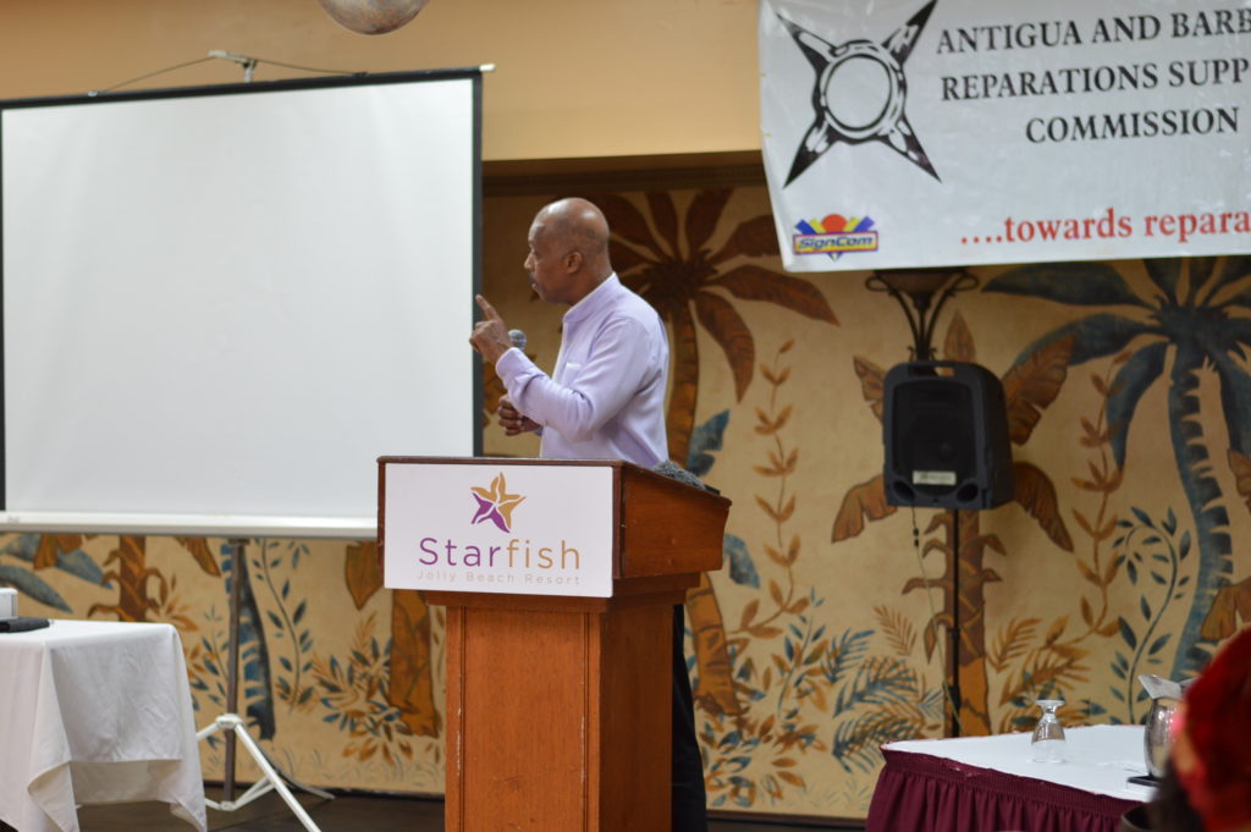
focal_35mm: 75
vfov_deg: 18.2
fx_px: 2604
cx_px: 626
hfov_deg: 27.0
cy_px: 416
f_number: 2
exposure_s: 1/100
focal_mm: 50
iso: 400
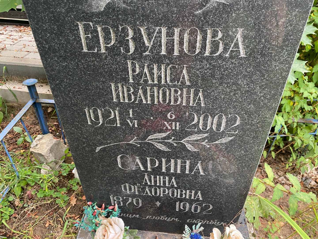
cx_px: 159
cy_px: 120
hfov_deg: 67.3
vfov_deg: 53.1
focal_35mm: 26
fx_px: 239
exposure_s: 1/60
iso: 125
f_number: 1.8
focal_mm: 4.25
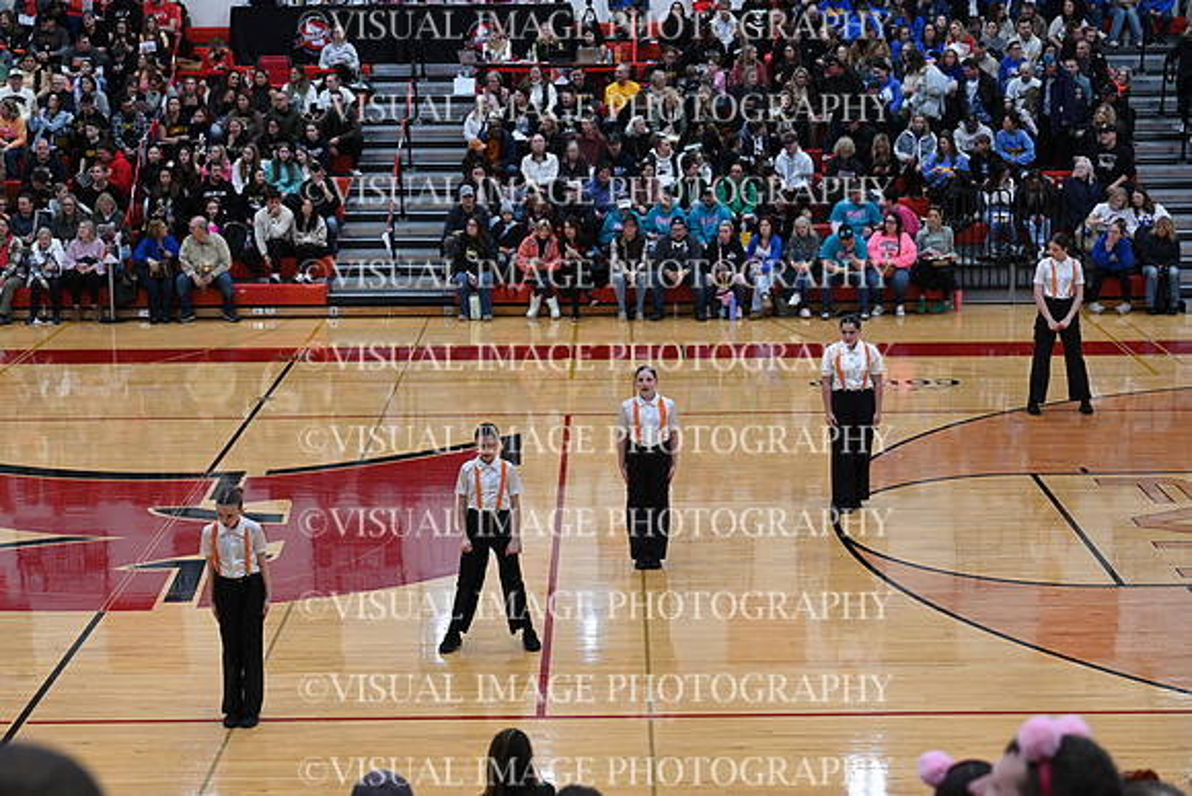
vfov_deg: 19.5
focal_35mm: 70
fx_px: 2318
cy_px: 398
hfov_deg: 28.8
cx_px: 596
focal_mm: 70
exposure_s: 1/400
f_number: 4
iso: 4000
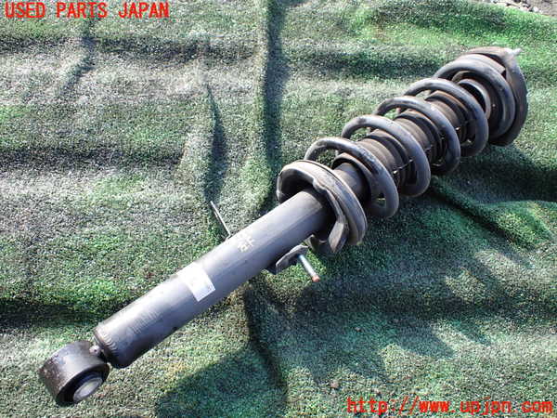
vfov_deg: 46.8
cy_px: 209
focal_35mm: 30
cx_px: 278
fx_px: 483
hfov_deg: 60.0
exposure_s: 1/200
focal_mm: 5.4
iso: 100
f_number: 2.3
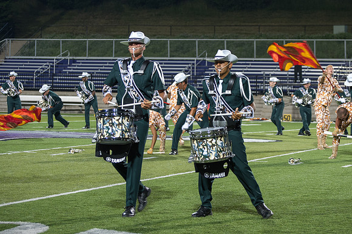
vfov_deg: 10.9
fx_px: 1230
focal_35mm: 126
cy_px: 80
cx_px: 216
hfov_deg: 16.3
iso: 1600
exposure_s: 1/160
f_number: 4.5
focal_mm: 86
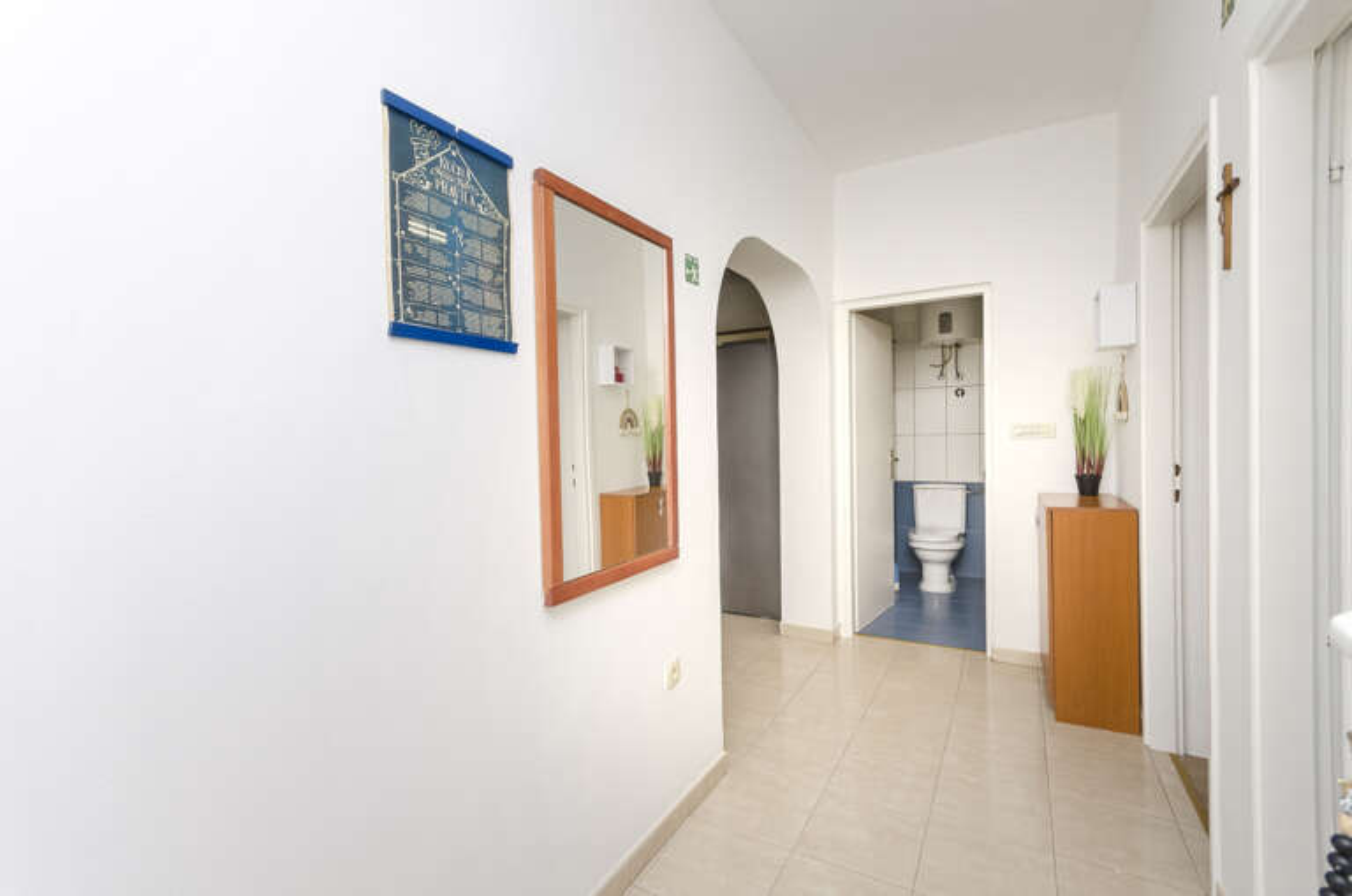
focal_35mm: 15
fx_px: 562
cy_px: 448
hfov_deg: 100.5
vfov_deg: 77.1
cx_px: 676
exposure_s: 1/60
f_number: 8
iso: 100
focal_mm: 10
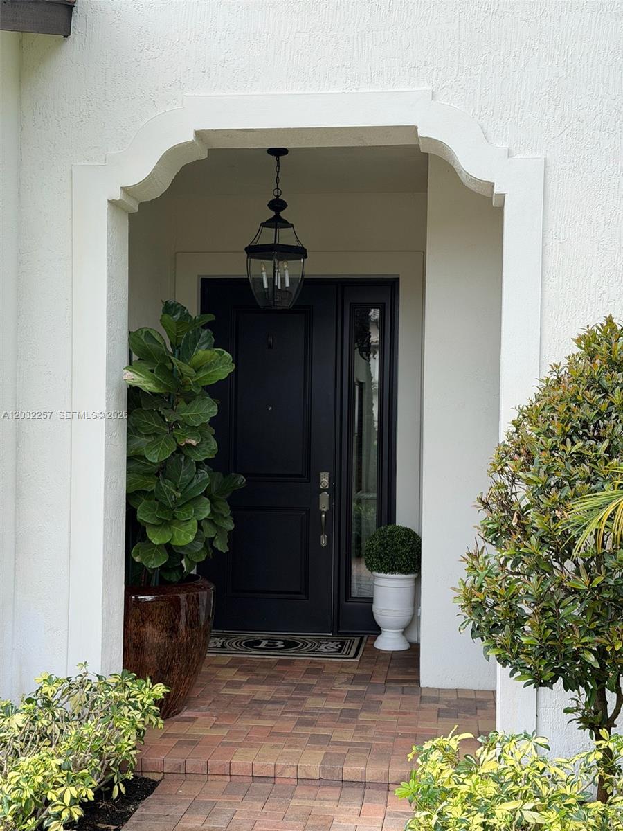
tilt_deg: -0.8
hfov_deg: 30.3
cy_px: 416
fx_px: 1152
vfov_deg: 39.7
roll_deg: -1.5
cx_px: 312
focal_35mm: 48
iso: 64
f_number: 1.78
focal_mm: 6.76
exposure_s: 1/885
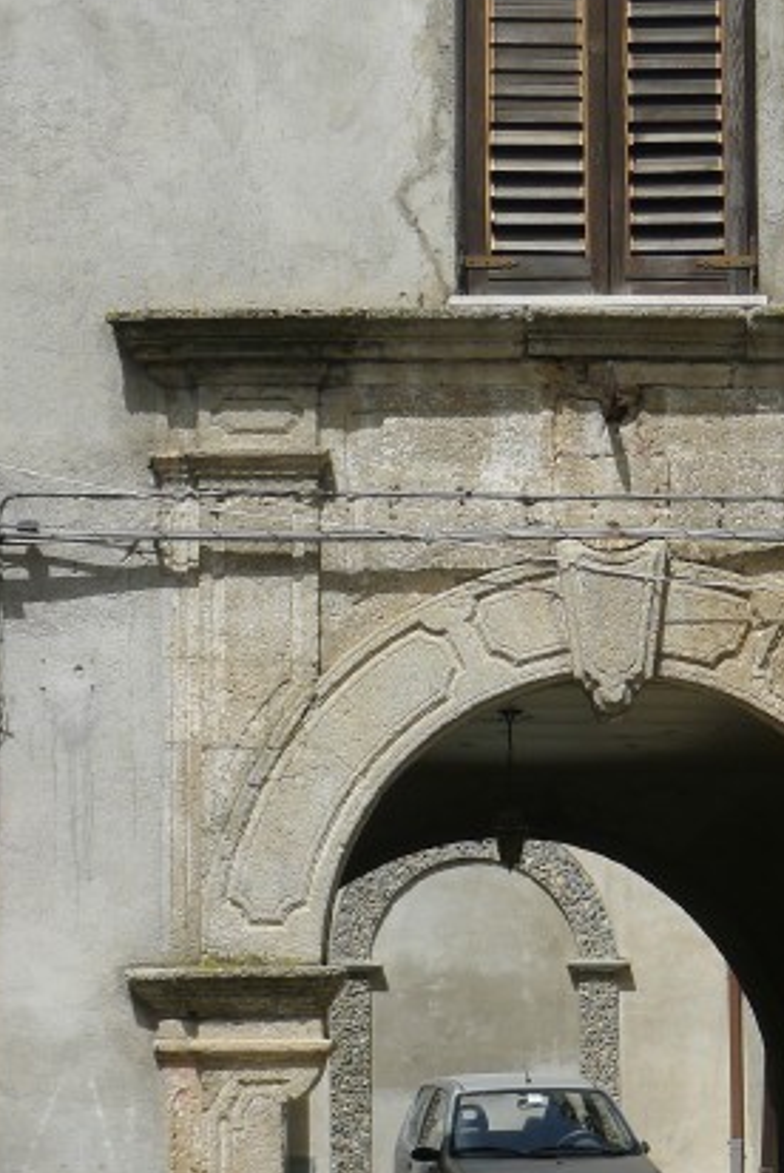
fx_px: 2967
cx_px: 633
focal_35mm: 91
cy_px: 863
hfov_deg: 15.0
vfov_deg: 22.2
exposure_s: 1/800
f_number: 4
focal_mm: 10
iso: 80
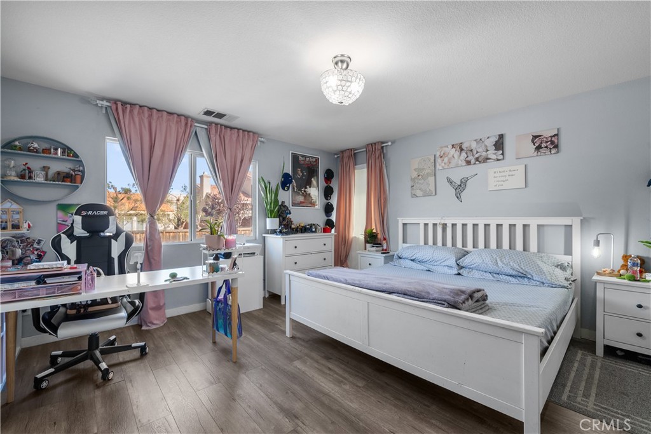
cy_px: 217
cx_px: 326
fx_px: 253
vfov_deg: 81.2
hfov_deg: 104.2
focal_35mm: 14
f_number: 9
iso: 250
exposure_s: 1/4
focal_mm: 14
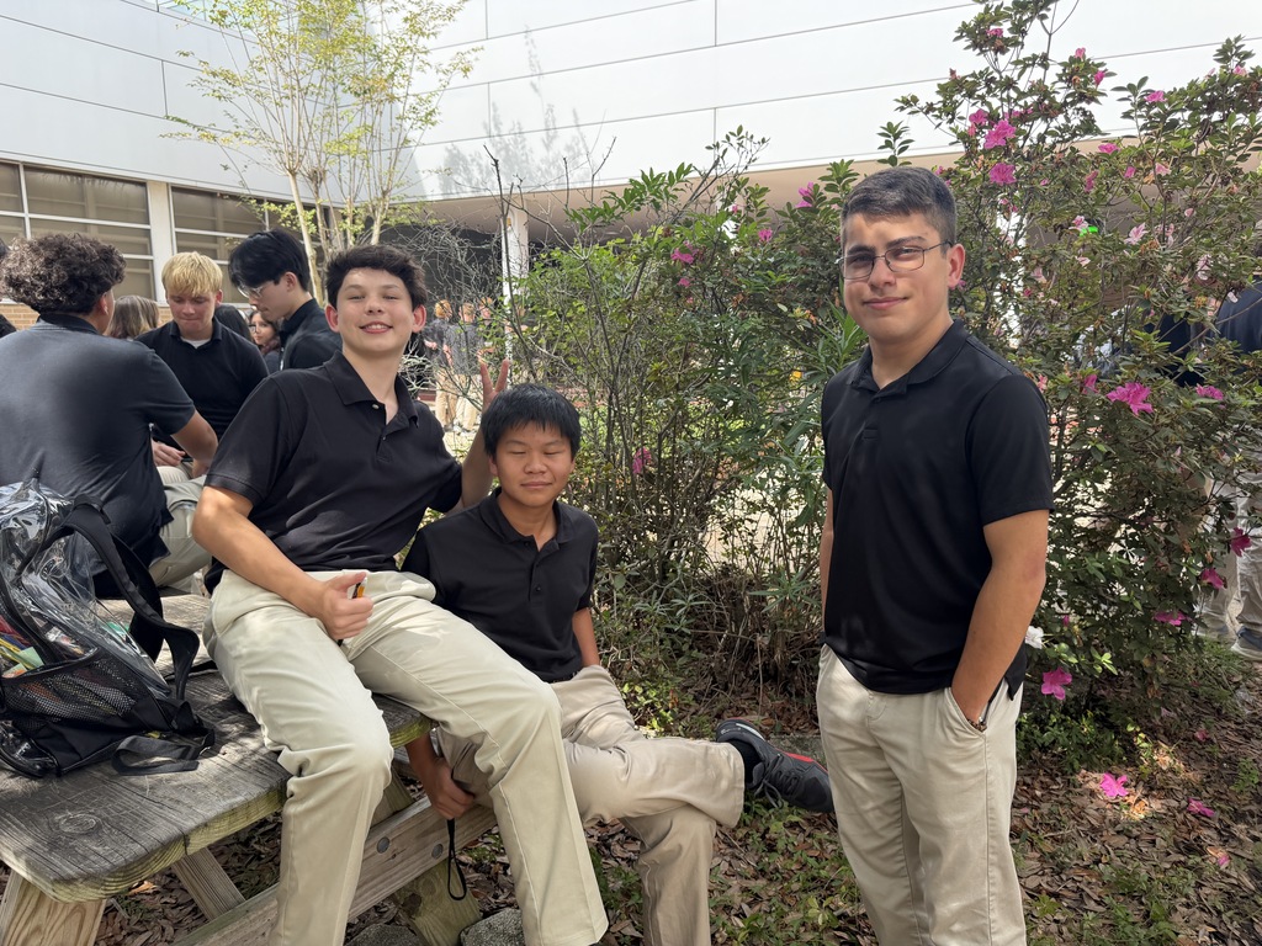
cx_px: 631
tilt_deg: -10.1
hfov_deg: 71.6
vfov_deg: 56.8
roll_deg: +1.7
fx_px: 875
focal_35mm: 24
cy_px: 473
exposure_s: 1/722
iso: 100
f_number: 1.78
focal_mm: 6.76
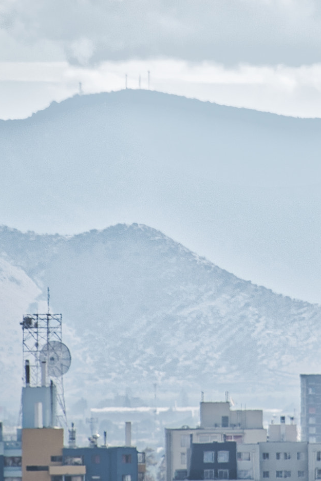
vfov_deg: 2.1
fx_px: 13155
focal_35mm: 984
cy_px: 170
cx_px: 256
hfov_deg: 1.4
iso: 100
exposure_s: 1/200
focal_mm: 300
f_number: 6.3
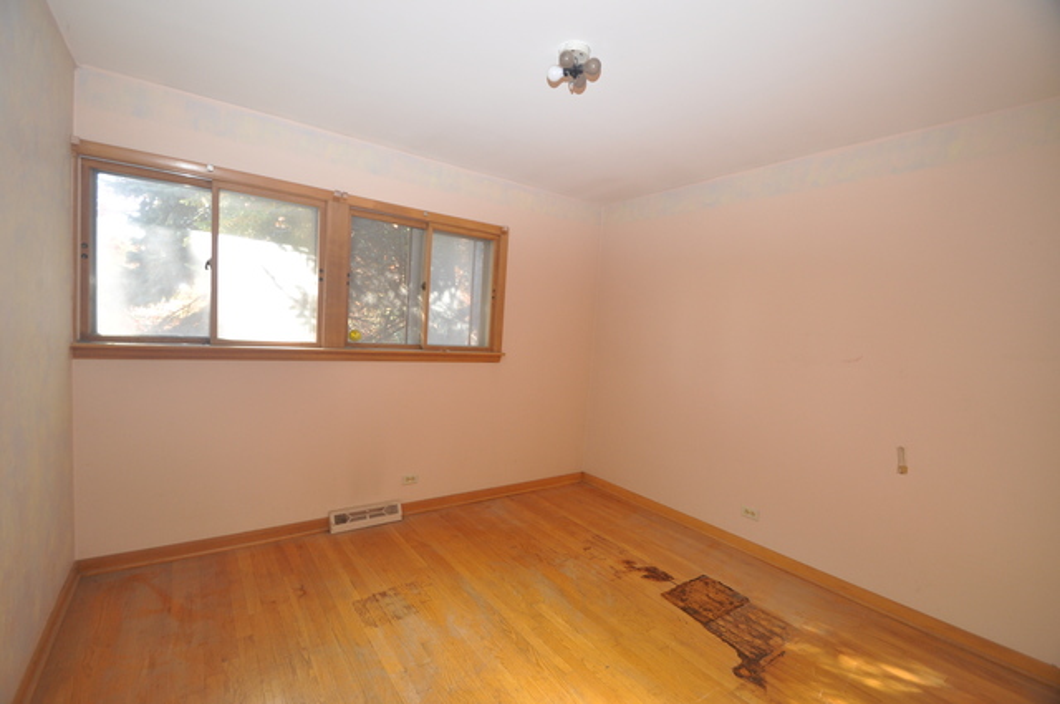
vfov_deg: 77.2
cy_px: 352
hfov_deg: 100.5
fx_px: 441
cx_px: 530
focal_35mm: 15
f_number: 5.6
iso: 640
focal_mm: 10
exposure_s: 1/60
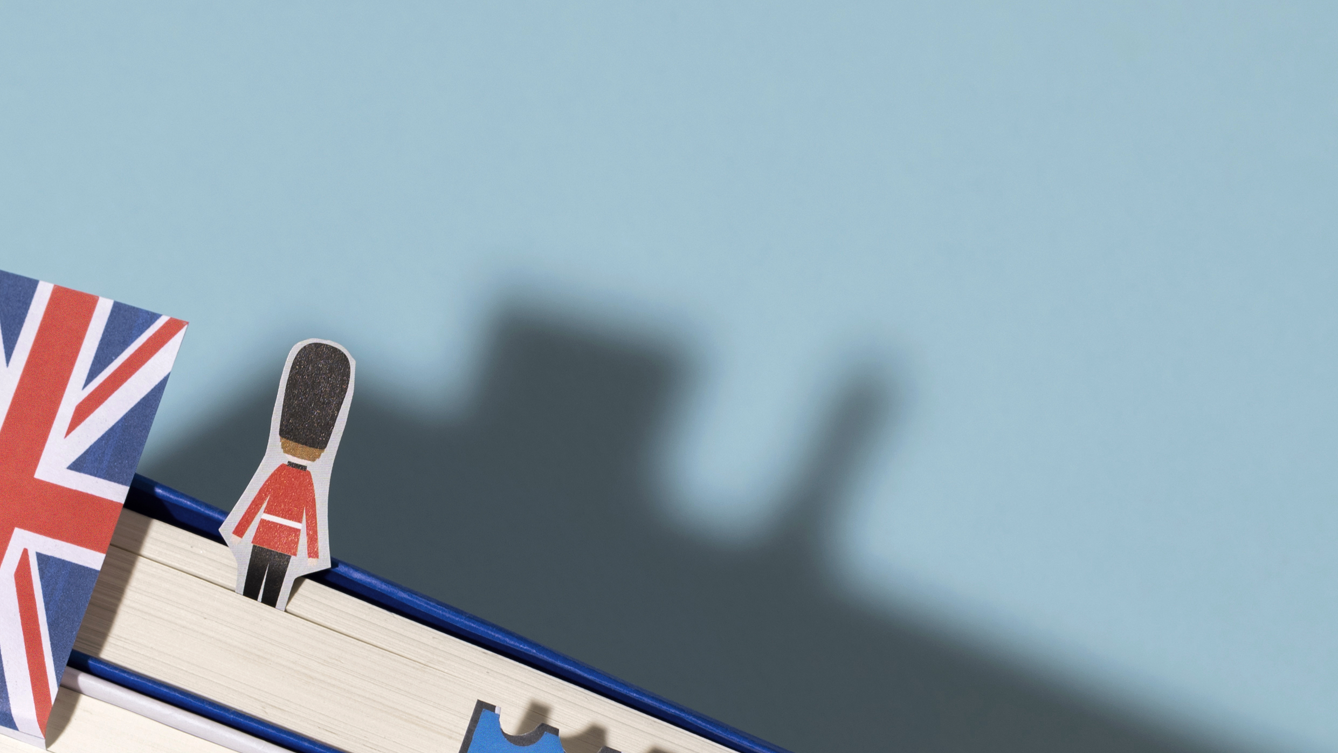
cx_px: 513
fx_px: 4506
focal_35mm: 127
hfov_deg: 16.9
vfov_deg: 9.4
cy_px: 851
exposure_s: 1/125
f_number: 7.1
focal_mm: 50
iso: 160
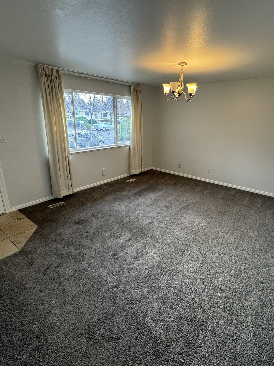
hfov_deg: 68.7
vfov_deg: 84.7
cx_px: 143
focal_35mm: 19
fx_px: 200
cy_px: 180
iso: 200
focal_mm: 2.22
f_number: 2.2
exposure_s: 1/120
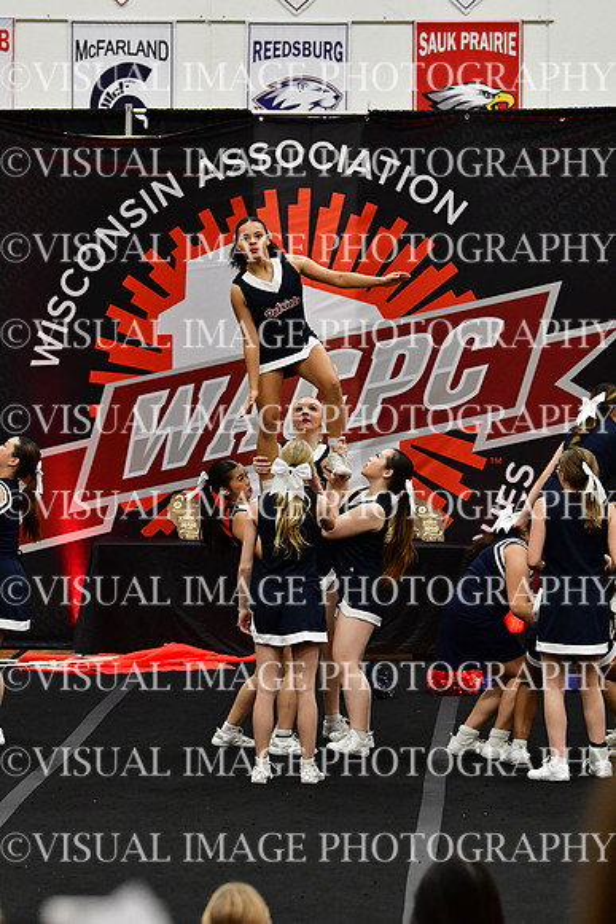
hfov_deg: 9.0
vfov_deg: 13.4
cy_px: 462
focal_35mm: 153
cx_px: 308
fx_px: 3924
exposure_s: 1/500
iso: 4000
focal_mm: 102
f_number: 4
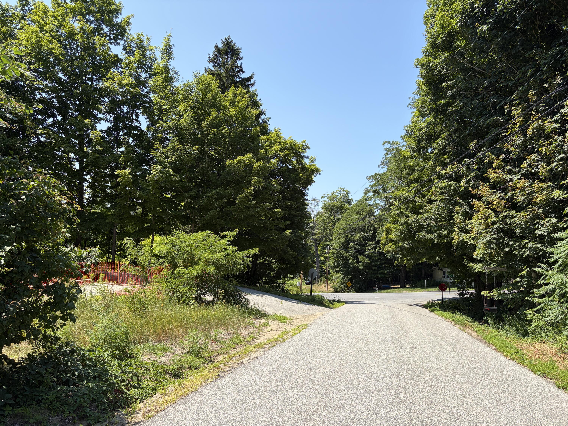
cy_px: 213
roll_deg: -4.0
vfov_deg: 53.1
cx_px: 284
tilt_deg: +4.8
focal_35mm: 26
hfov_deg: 67.3
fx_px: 427
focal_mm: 5.96
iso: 50
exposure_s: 1/2364
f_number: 1.6
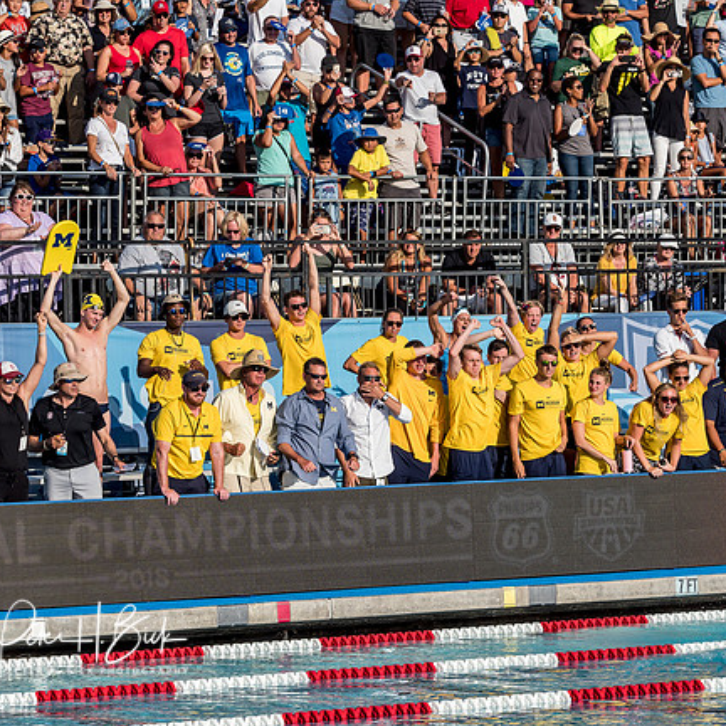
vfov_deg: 9.8
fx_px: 4224
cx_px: 435
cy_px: 364
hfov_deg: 9.8
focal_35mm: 178
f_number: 5.6
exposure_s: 1/2000
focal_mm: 75
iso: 400
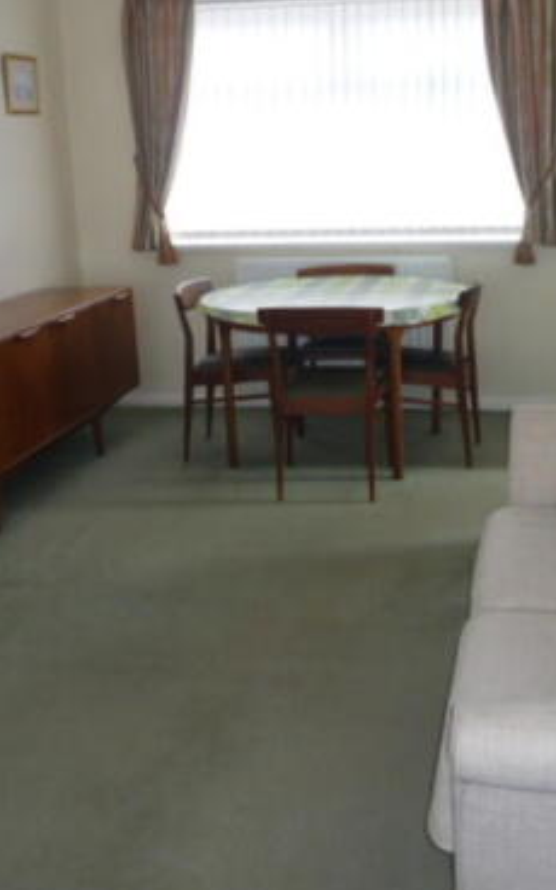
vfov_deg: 47.2
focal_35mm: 42
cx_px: 354
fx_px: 1018
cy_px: 429
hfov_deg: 30.4
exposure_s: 1/30
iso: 125
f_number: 2.8
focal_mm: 4.5
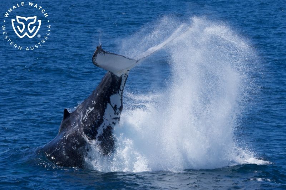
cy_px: 95
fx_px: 1970
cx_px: 143
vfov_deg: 5.5
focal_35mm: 248
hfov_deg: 8.3
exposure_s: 1/3200
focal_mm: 248
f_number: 8
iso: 1000
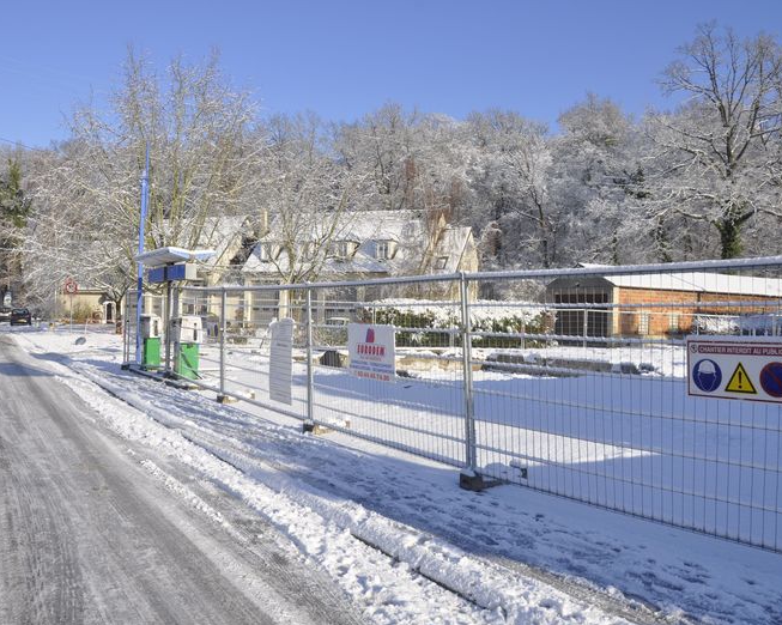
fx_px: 717
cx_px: 395
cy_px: 315
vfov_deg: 47.1
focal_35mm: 31
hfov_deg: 57.2
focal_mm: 18
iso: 200
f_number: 13
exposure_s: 1/180
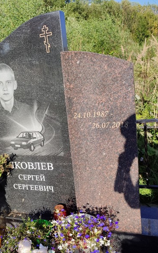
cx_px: 52
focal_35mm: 36
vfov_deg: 54.0
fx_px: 248
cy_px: 128
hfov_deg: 35.0
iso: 50
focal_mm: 6.04
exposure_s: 1/613
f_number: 1.9
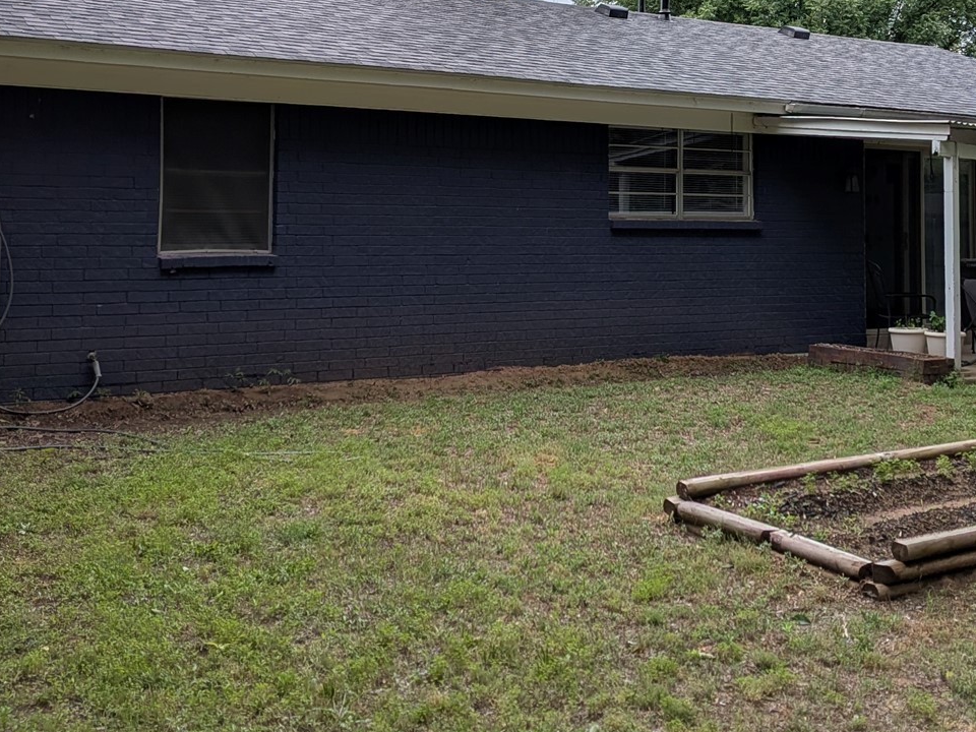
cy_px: 154
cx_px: 631
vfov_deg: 29.6
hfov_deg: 39.3
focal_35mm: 48
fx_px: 1353
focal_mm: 4.53
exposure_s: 1/1364
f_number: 1.7
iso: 29
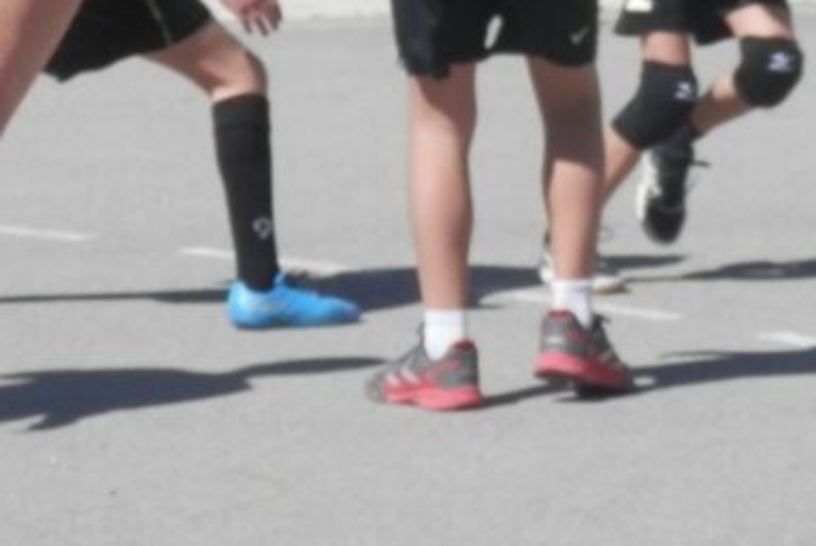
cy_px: -57
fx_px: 5194
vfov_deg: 6.0
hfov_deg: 8.9
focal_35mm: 229
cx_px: 17
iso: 80
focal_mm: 15.8
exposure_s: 1/640
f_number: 4.8
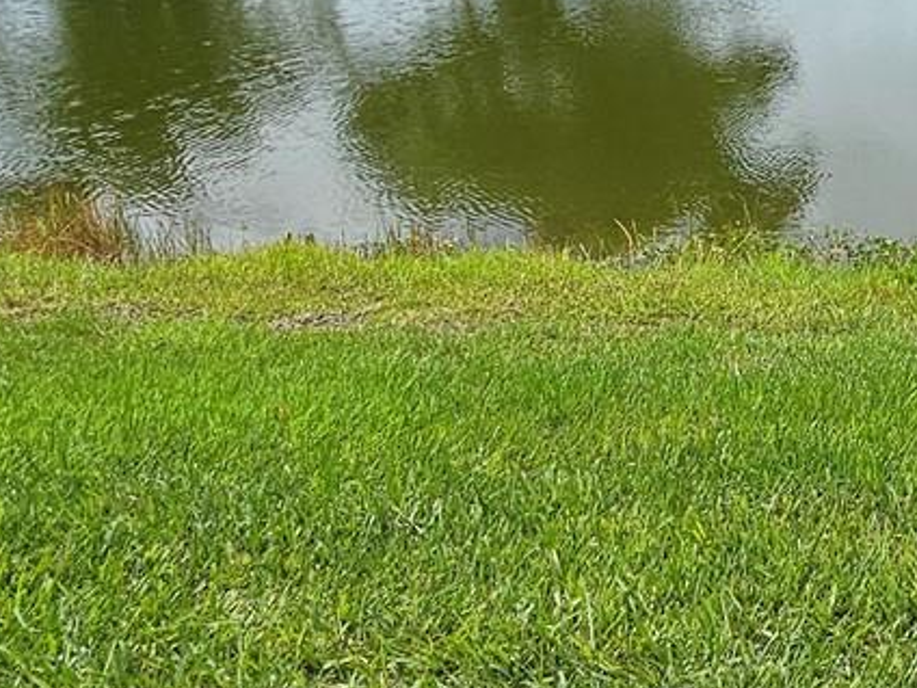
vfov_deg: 27.9
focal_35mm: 49
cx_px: 1040
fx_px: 1298
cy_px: -6
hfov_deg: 33.3
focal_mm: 2.2
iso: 50
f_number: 2.2
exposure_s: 1/6294
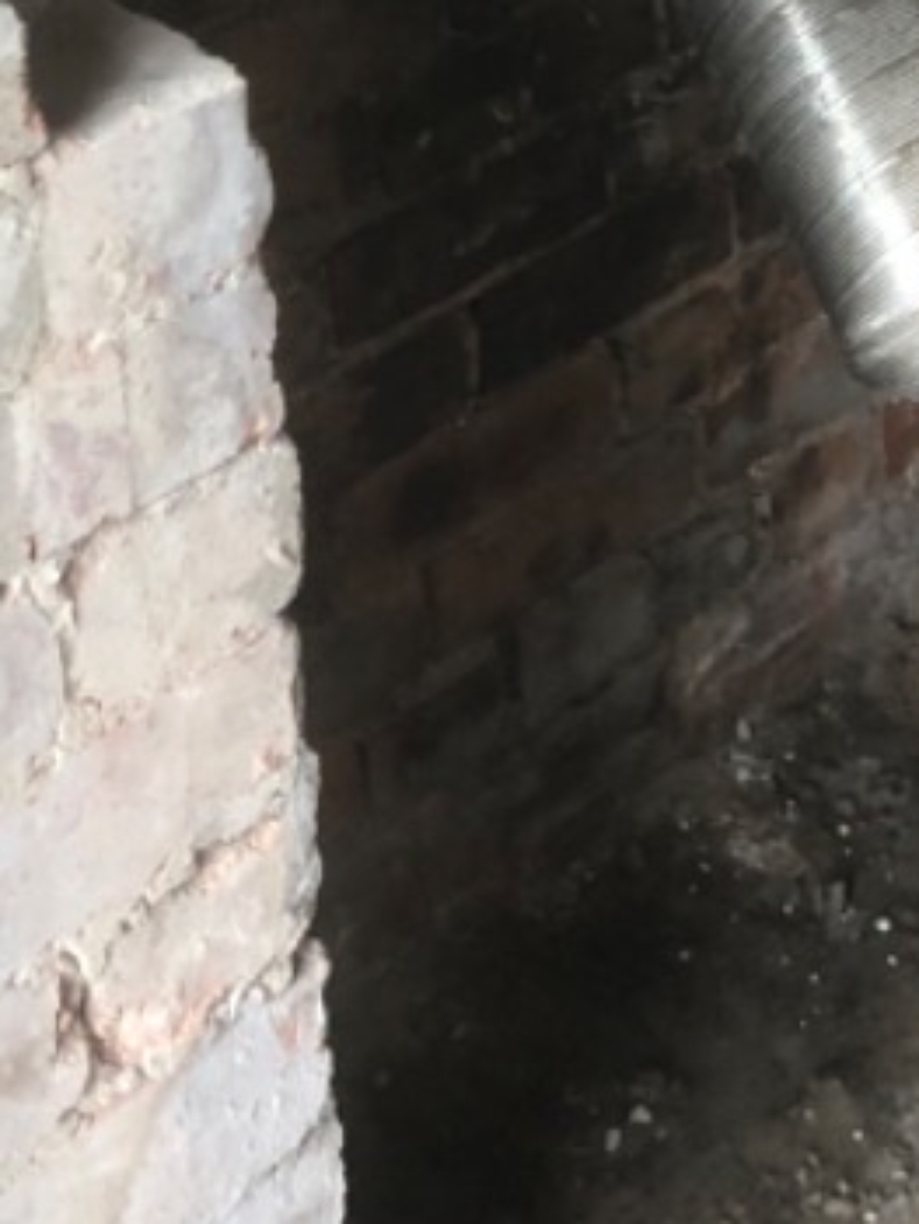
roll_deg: +1.2
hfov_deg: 15.1
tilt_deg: -13.0
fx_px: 3394
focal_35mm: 96
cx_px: 975
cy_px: -839
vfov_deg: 17.4
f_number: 1.8
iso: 40
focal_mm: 3.99
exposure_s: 1/15
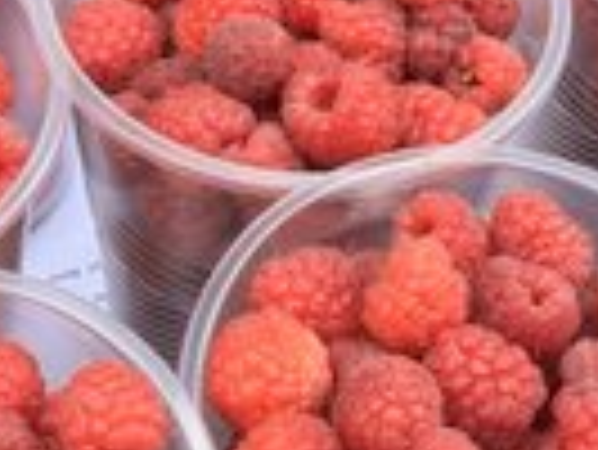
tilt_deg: -43.6
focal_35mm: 144
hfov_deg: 13.7
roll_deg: -2.4
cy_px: -189
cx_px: 256
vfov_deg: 10.0
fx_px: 2490
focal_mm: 6.76
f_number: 1.78
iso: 64
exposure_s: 1/900
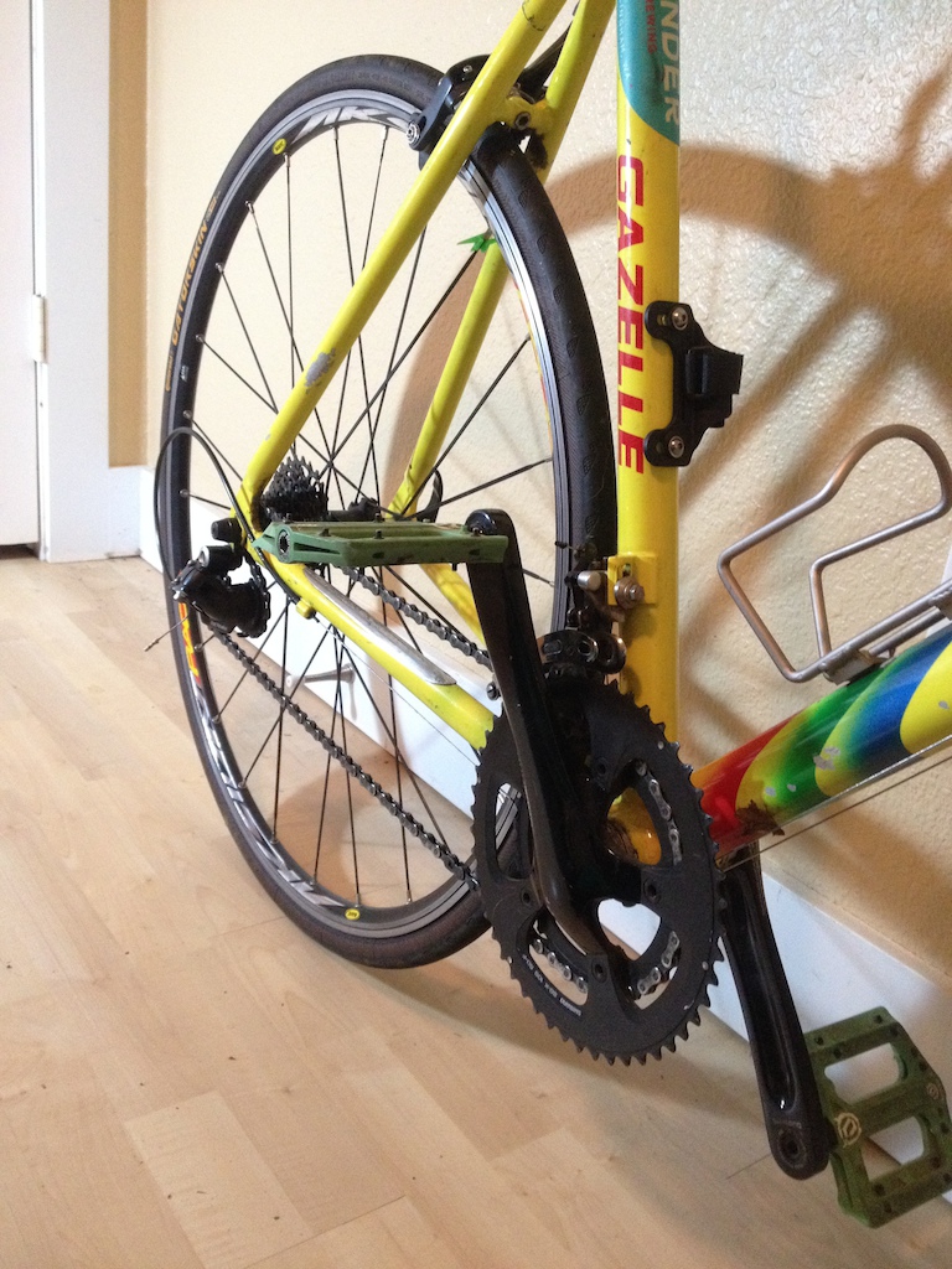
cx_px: 476
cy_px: 634
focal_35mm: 35
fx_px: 1283
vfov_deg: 52.6
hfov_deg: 40.7
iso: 400
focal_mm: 4.28
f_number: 2.4
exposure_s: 1/20
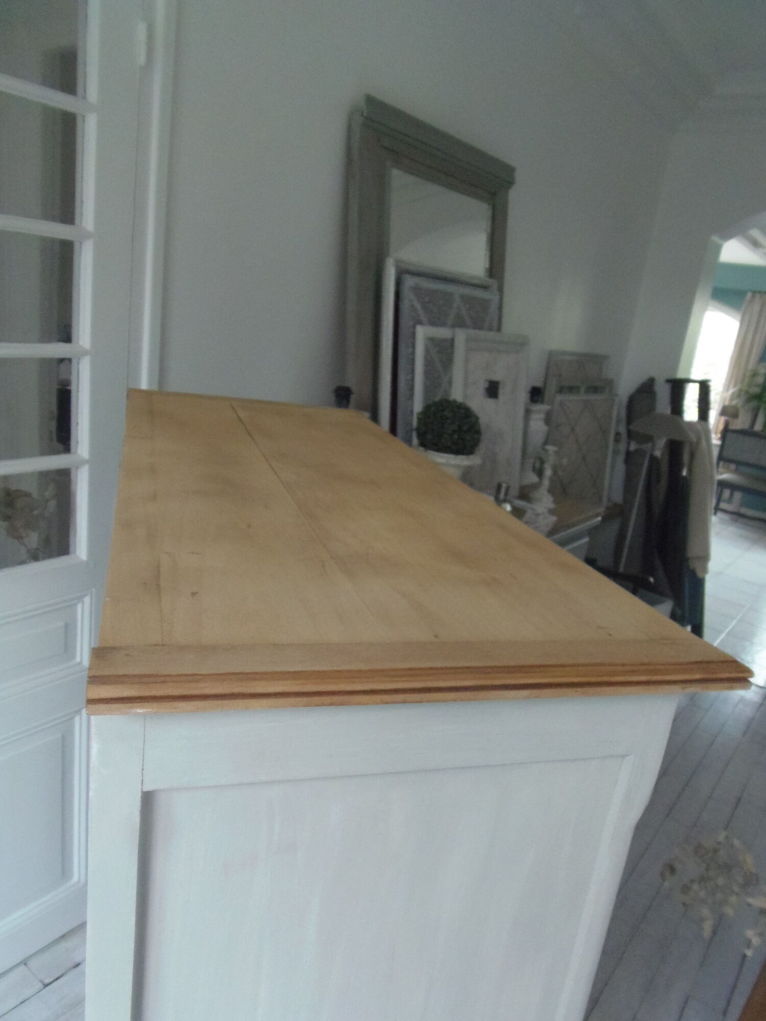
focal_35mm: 24
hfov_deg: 56.8
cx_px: 383
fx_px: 708
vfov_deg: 71.6
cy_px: 510
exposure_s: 1/30
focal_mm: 4.3
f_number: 2.9
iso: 400
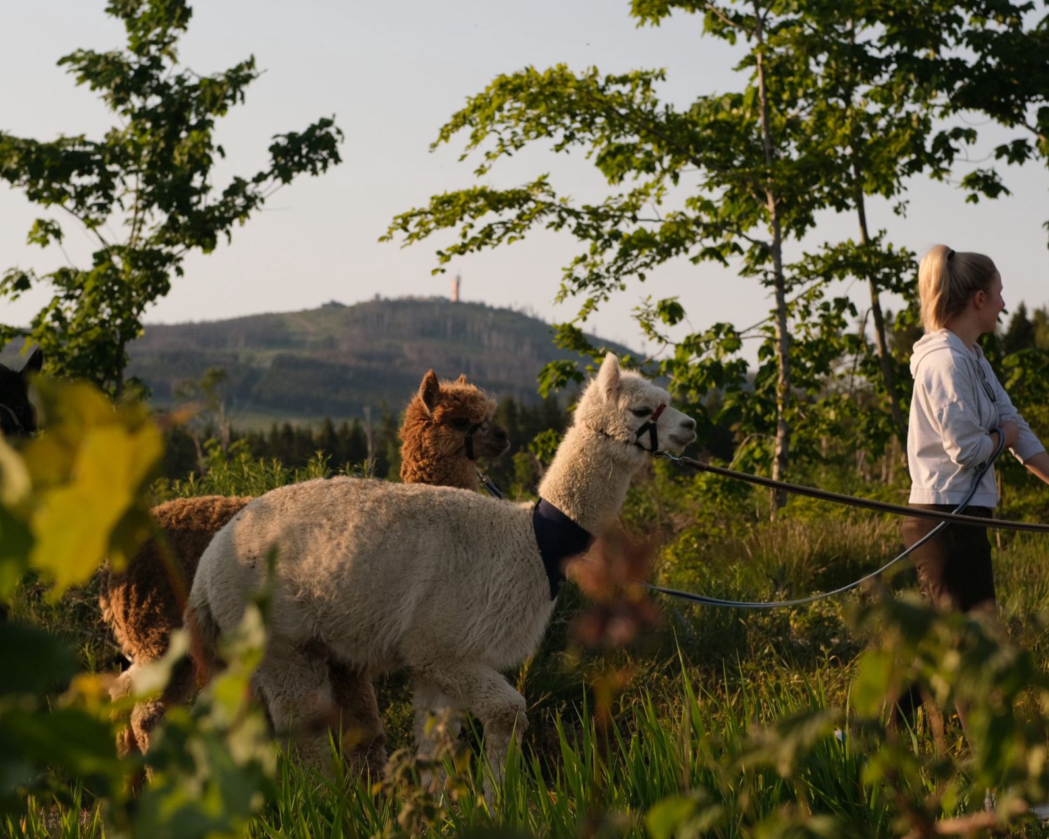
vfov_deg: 16.2
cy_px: 420
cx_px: 529
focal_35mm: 95
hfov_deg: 20.2
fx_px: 2949
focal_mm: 56
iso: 800
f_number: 4
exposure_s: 1/2700
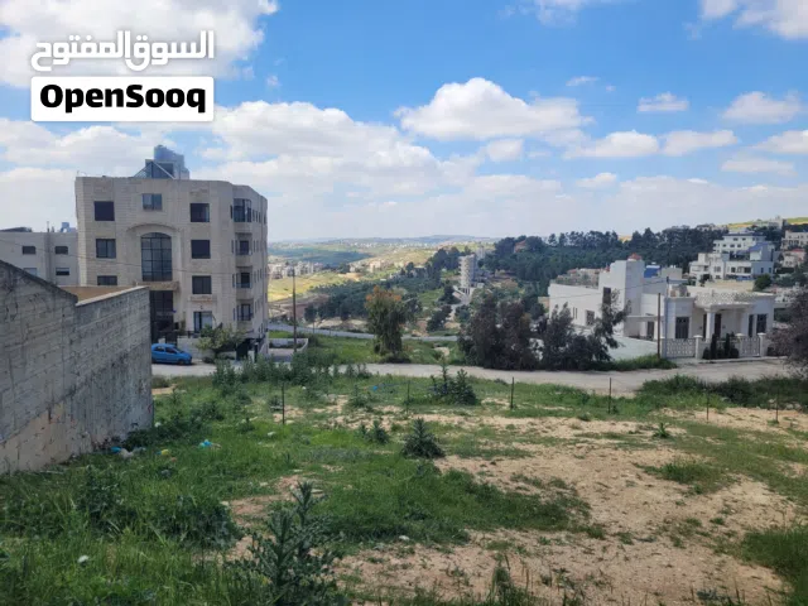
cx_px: 404
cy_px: 303
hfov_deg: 67.3
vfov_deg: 53.1
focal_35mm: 26
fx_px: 607
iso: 40
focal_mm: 5.4
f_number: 1.8
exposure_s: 1/2066
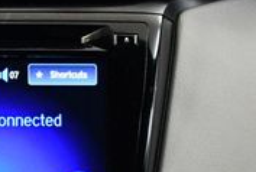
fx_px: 927
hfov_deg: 15.4
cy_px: 173
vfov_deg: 10.5
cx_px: -10
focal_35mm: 130
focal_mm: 18
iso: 3200
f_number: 3.5
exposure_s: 1/125
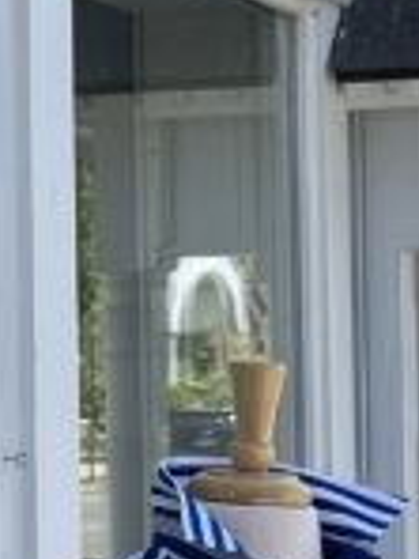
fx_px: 2905
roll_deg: +1.7
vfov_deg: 11.0
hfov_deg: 8.2
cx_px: 147
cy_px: 310
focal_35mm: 180
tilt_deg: +2.6
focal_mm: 5.7
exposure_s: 1/1575
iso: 50
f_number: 1.5
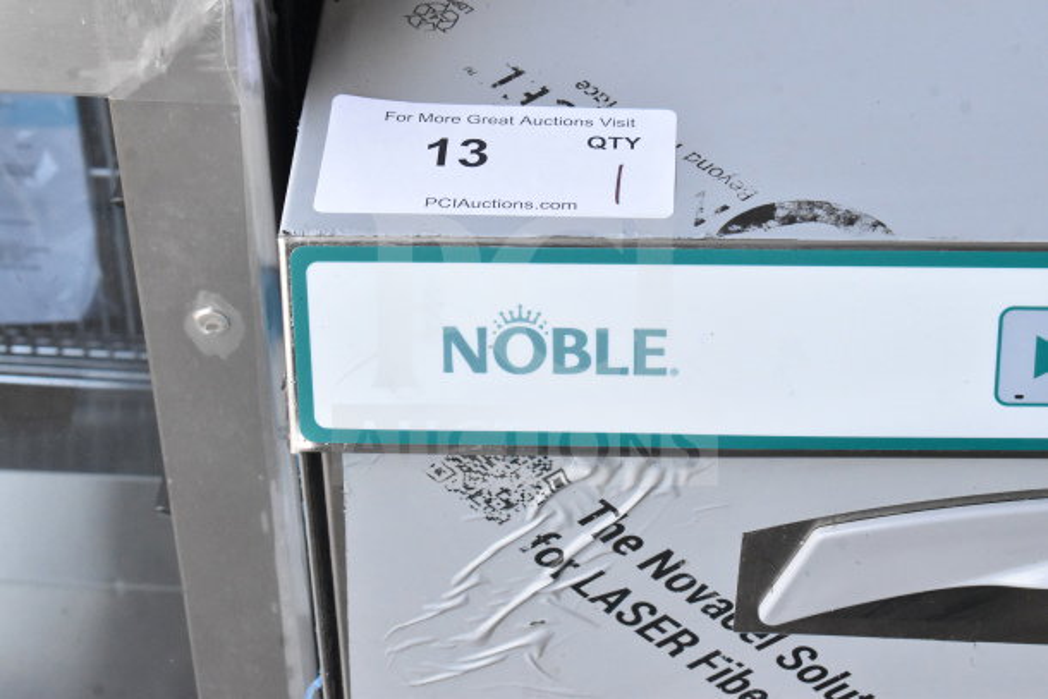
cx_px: 524
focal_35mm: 82
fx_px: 2402
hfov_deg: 24.6
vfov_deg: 16.6
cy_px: 350
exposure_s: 1/640
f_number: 13
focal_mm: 55
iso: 6400
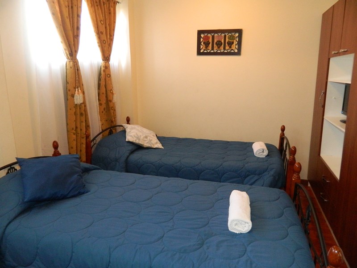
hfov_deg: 69.4
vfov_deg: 54.9
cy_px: 134
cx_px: 178
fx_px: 258
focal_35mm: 25
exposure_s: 1/25
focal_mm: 4.5
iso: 400
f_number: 3.1
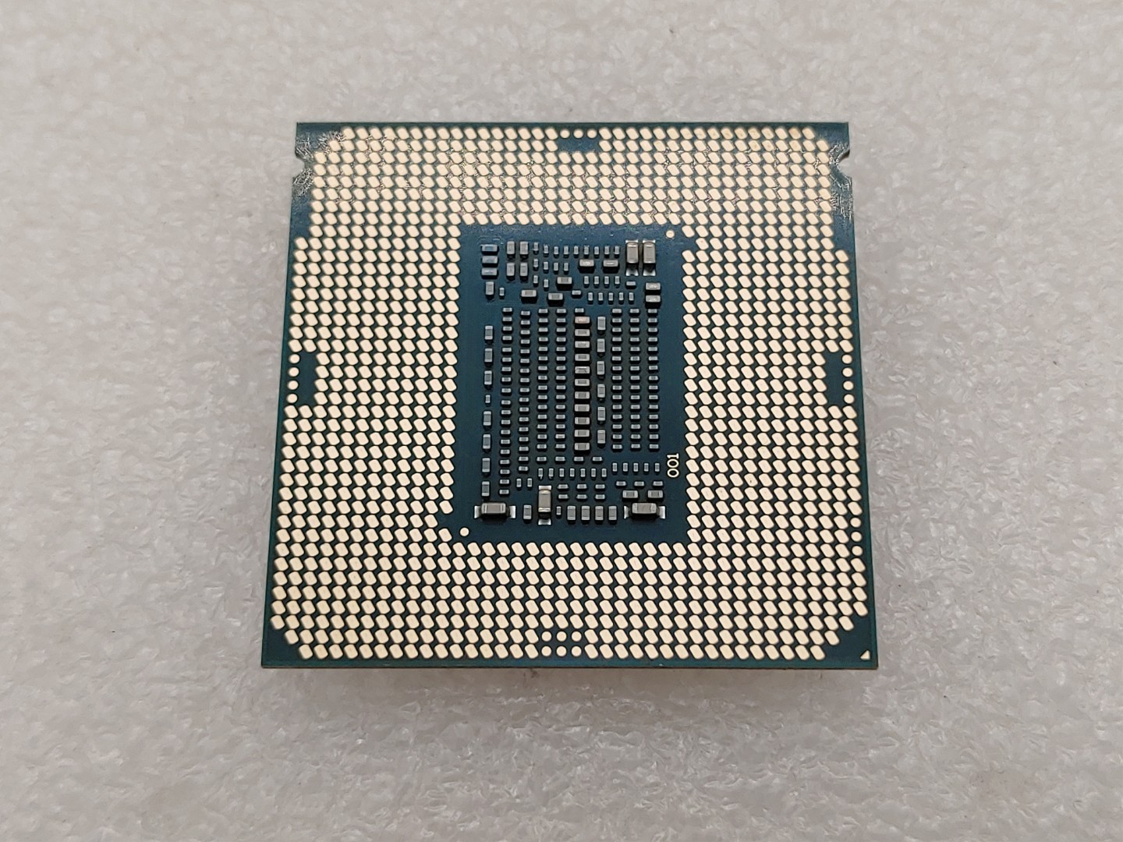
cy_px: 421
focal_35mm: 52
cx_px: 562
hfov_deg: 36.8
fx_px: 1687
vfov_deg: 28.0
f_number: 1.8
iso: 50
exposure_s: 1/242
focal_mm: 4.36
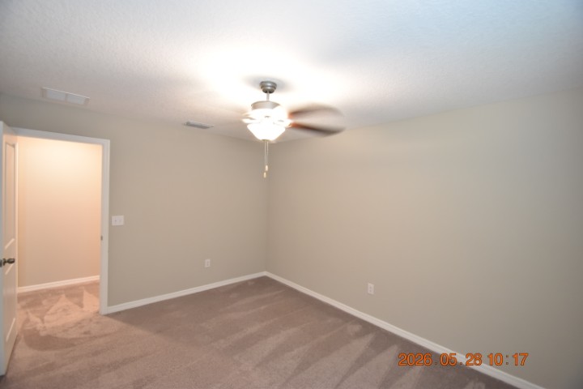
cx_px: 292
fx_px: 243
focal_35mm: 15
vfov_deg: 77.3
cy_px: 194
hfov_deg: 100.4
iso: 800
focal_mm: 10
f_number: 3.5
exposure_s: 1/20
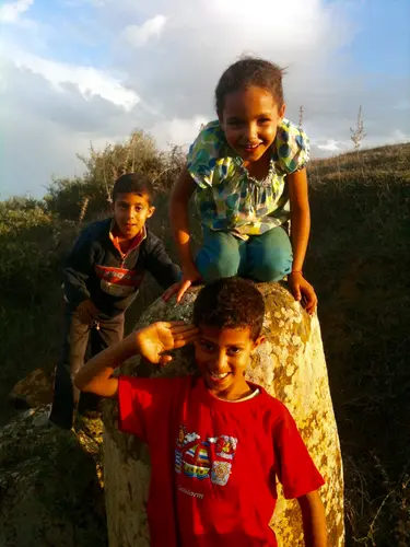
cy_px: 274
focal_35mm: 35
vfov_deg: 52.6
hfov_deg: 40.7
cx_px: 205
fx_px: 553
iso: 64
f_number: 2.8
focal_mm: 3.85
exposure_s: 1/370
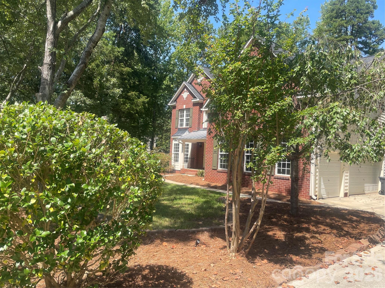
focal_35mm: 26
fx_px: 289
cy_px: 144
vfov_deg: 53.1
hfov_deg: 67.3
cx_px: 192
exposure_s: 1/1171
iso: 32
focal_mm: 4.2
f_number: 1.6
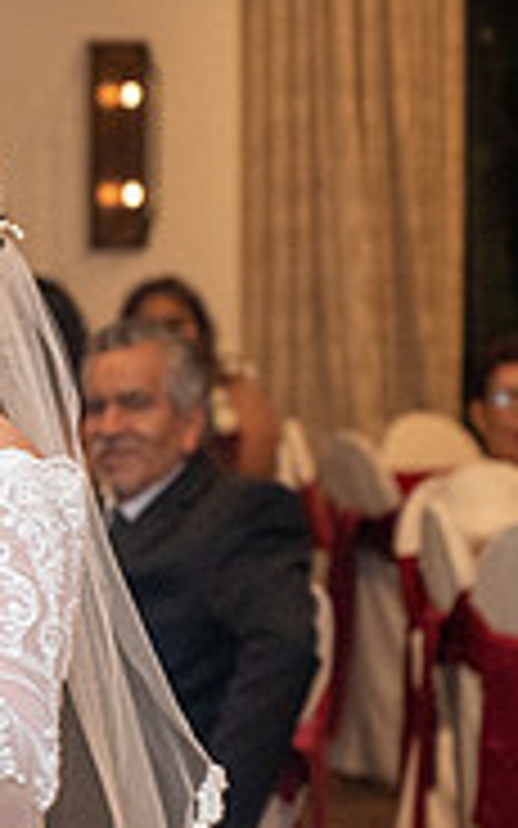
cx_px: -437
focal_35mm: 225
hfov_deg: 5.7
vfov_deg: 9.3
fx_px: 5082
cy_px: 392
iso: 2500
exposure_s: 1/160
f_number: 4
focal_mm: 70
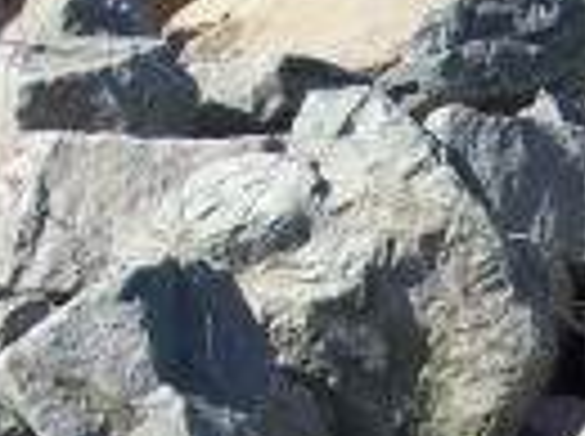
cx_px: 842
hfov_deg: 6.7
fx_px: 4942
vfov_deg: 5.0
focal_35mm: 293
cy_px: 755
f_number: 6.7
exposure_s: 1/350
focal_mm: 10.8
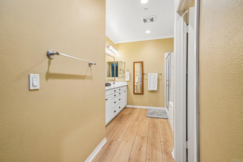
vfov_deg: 73.7
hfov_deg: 96.8
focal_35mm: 16
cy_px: 81
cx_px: 122
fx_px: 108
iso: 640
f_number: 8
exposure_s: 1/30
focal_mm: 16
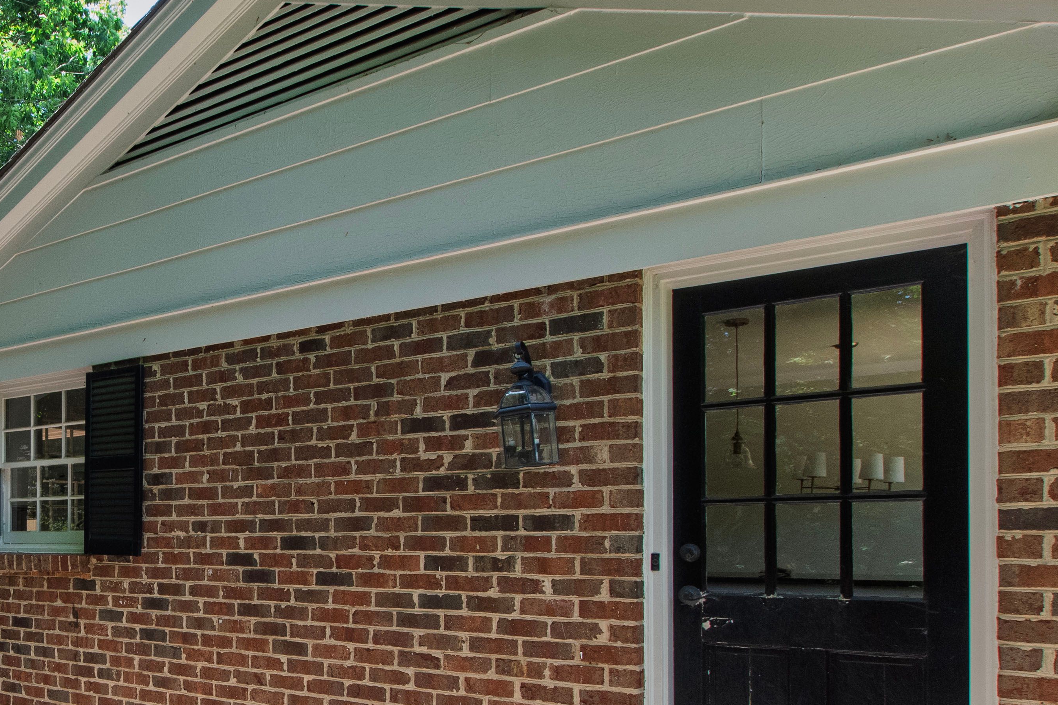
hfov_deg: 53.5
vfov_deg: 41.0
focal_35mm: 31
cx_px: 124
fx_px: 911
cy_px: 538
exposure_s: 1/125
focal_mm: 10
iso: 1000
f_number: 8
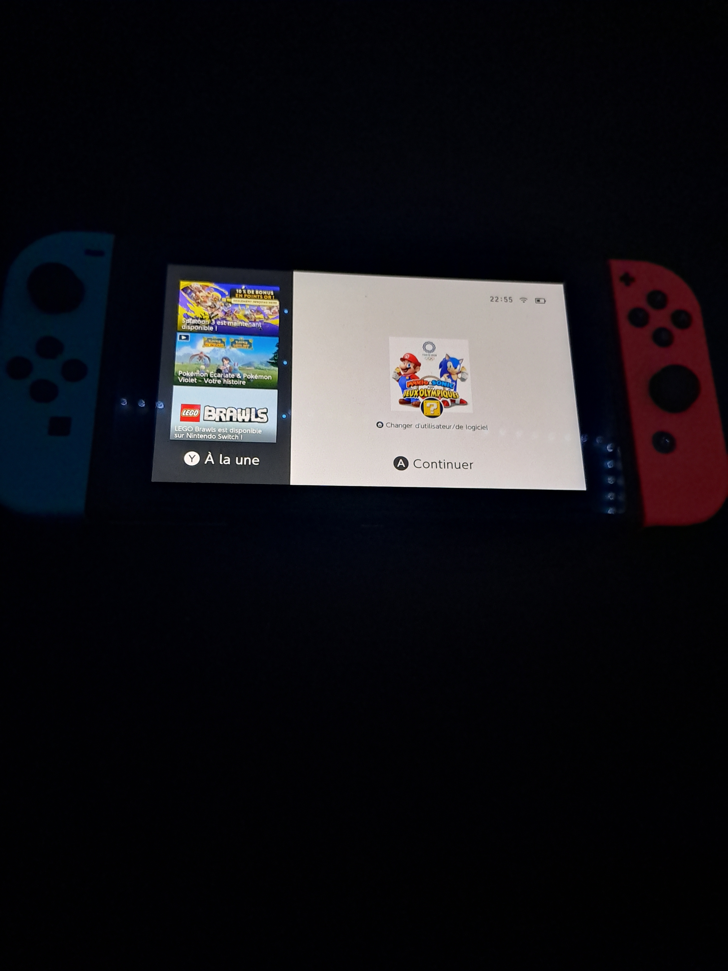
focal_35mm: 25
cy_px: 486
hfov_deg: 54.9
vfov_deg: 69.4
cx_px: 364
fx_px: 701
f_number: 1.8
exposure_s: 1/30
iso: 320
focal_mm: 4.65
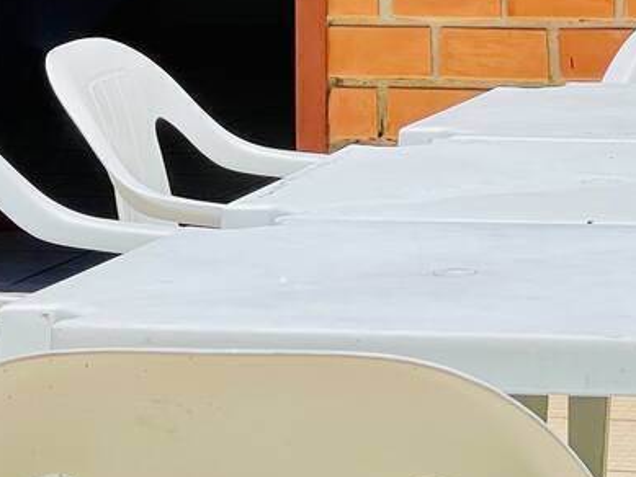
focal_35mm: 237
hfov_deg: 8.4
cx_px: 330
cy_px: -188
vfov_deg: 6.2
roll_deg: +0.5
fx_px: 4356
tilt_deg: -2.8
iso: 20
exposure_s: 1/1309
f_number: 2.2
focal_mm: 7.5
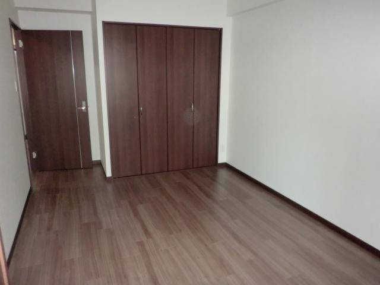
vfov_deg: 53.1
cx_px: 190
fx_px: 285
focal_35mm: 26
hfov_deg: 67.3
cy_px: 142
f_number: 2.8
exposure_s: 1/60
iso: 400
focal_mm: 4.7
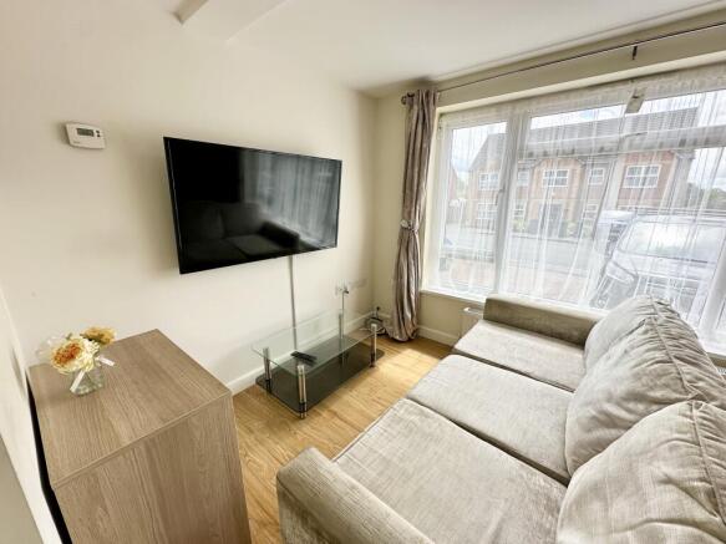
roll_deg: +0.3
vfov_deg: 85.7
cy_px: 272
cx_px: 363
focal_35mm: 14
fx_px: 294
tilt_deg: -13.7
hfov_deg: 102.1
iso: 40
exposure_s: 1/370
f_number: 2.2
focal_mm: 2.22
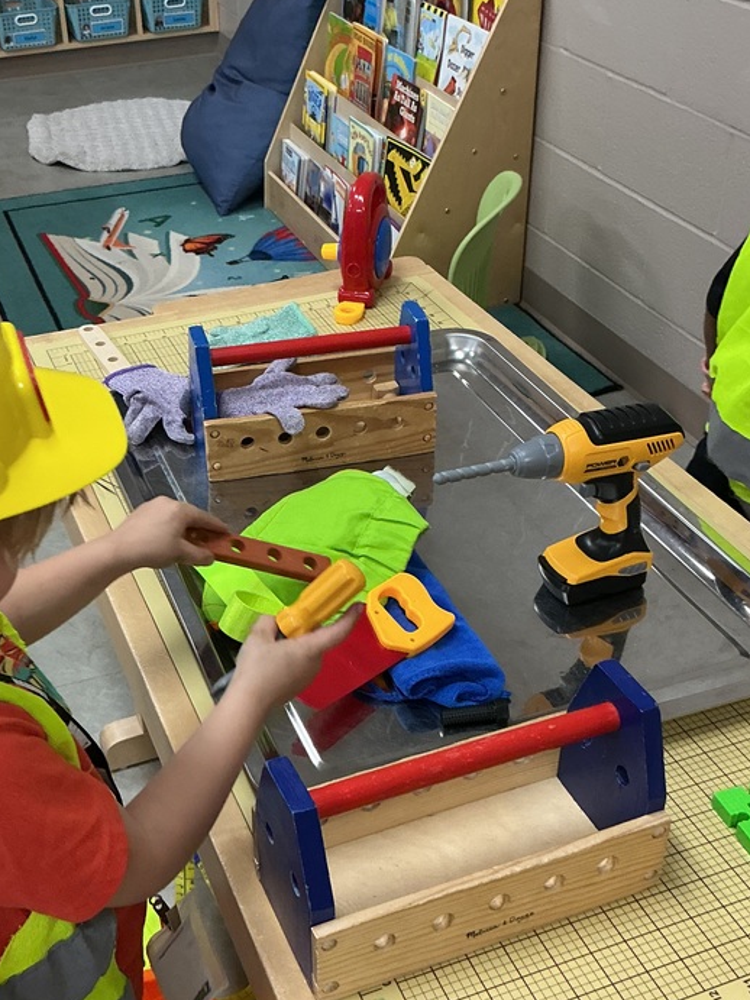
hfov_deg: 33.4
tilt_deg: -36.5
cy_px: 569
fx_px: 1243
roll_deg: +3.5
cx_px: 290
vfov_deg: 43.8
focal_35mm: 43
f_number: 1.8
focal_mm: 3
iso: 125
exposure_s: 1/60
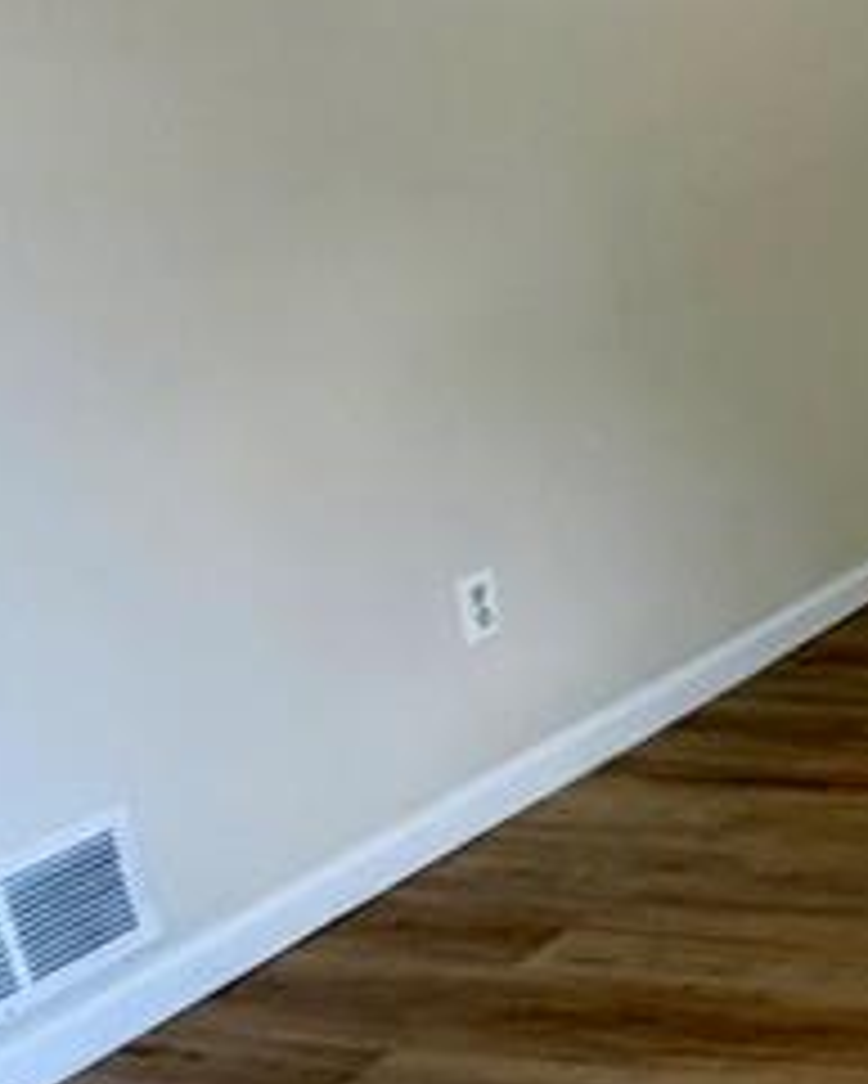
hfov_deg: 17.1
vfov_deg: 32.3
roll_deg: -0.2
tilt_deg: -15.2
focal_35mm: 58
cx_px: 1835
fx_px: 1861
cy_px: 387
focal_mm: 2.22
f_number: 2.2
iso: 320
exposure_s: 1/121
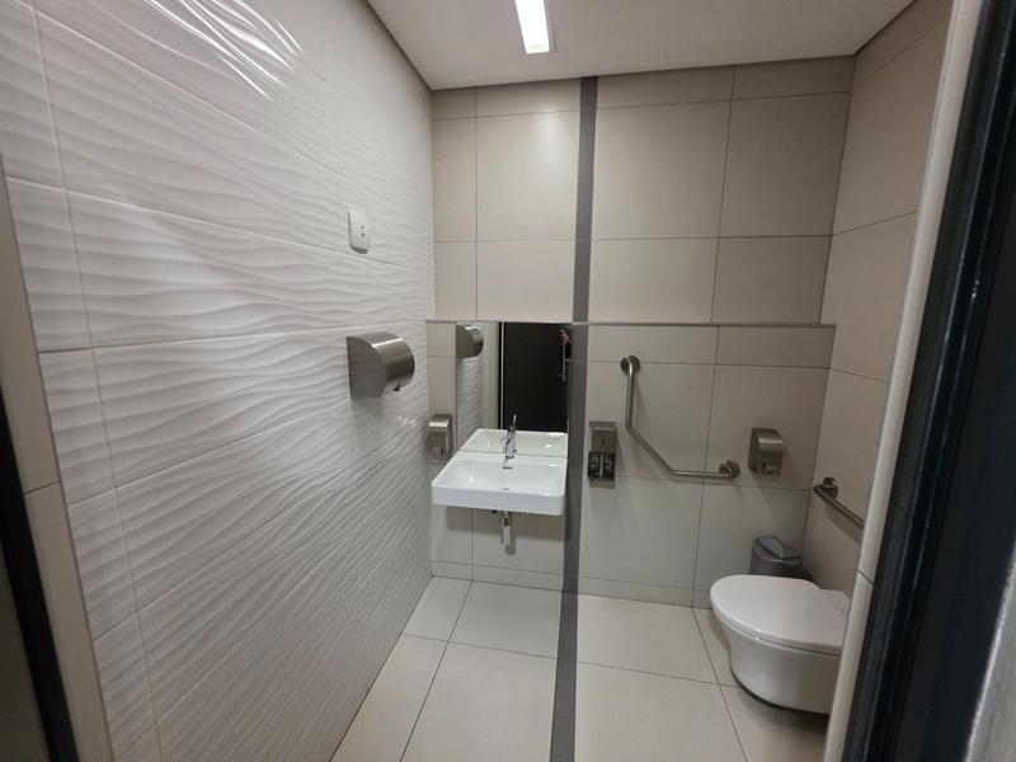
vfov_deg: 89.9
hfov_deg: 106.2
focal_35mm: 13
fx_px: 382
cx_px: 508
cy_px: 381
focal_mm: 2.2
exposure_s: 1/50
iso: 400
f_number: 1.9
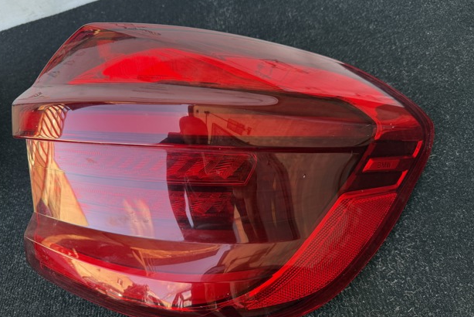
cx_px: 235
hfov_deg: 69.4
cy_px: 180
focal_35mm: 26
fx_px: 342
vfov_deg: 49.5
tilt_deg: -52.1
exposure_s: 1/170
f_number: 1.78
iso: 160
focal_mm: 6.76
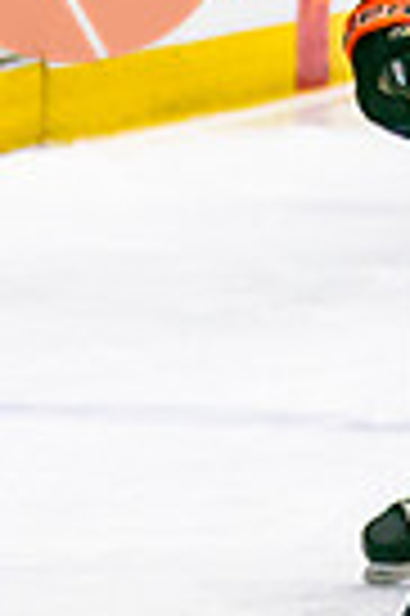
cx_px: 272
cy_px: 517
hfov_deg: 1.7
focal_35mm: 822
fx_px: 14077
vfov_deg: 2.5
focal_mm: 80
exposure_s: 1/640
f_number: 2.8
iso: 640
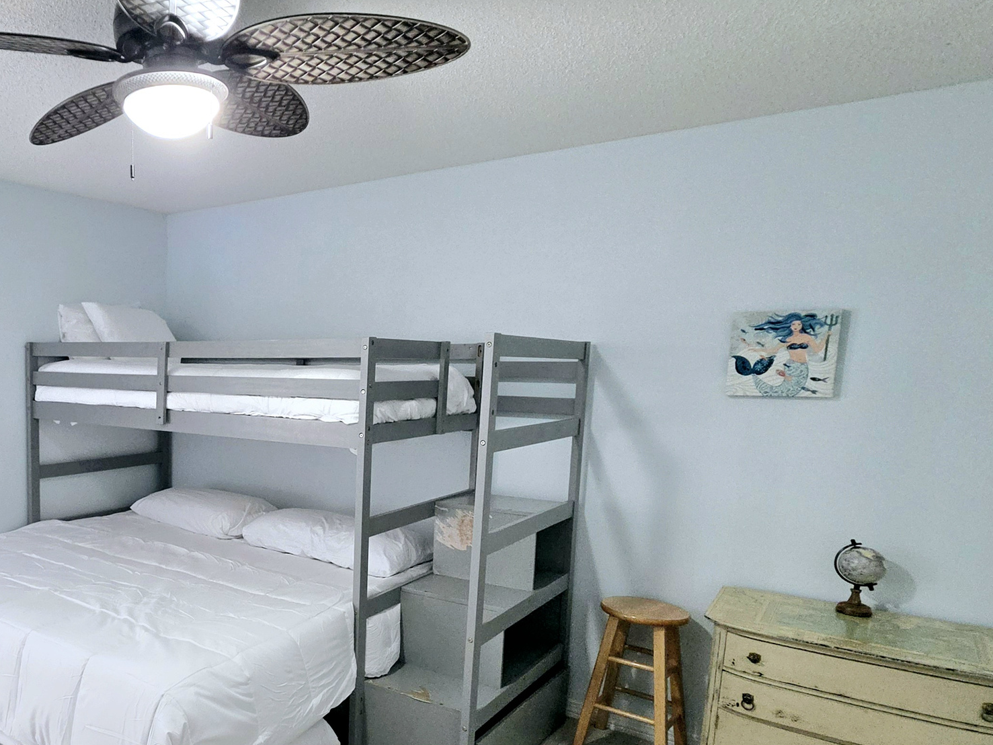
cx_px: 171
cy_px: 482
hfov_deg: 62.3
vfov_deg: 54.0
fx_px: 717
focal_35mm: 25
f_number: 1.9
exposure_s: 1/120
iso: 250
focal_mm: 2.2
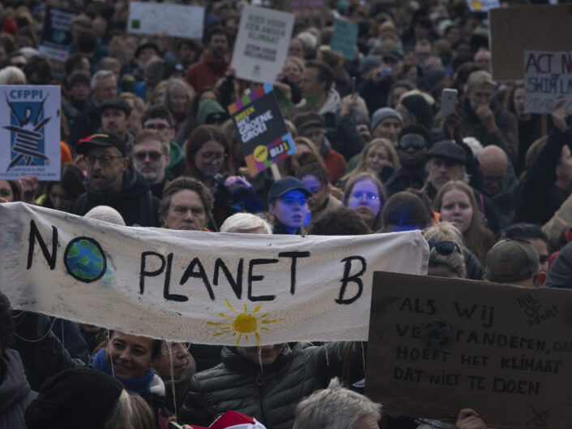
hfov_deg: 16.5
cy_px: 263
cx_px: 168
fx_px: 1967
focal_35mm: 119
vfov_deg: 12.5
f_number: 4.5
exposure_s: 1/400
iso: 250
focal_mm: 85
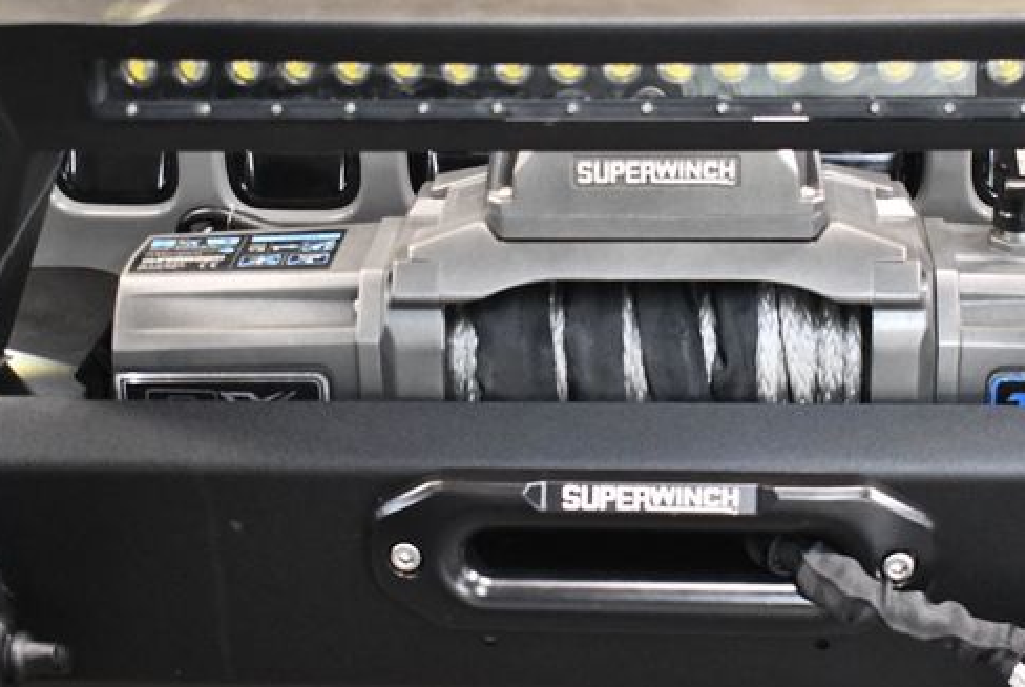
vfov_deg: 18.0
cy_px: 412
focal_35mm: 76
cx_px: 590
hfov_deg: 26.6
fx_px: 2167
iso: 3200
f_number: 4.2
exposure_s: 1/80
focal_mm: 29
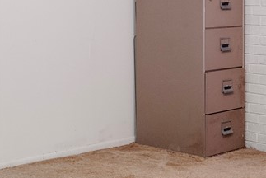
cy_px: -17
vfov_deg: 13.7
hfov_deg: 20.7
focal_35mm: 98
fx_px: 725
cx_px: 193
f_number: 8
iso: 1000
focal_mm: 14.6
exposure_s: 1/3
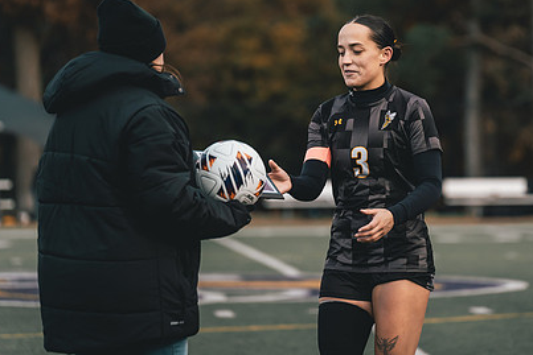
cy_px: 146
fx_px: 3199
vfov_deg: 6.4
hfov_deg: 9.5
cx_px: 332
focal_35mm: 216
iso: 800
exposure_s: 1/1600
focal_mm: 150
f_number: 2.8
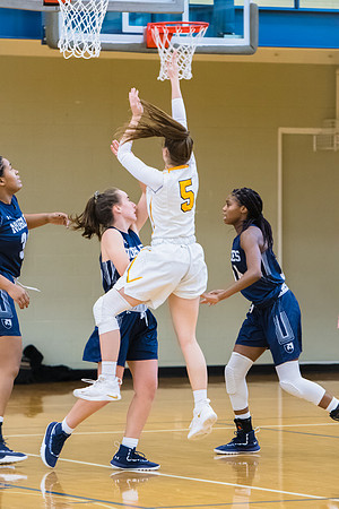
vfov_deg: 9.5
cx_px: 170
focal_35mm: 218
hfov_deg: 6.3
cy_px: 254
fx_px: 3072
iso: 3200
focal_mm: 145
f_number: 3.2
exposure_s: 1/400
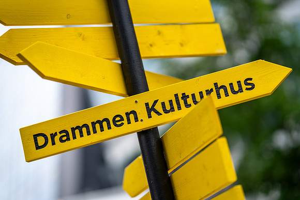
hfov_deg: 23.9
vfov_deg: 16.1
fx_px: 708
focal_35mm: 85
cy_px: 100
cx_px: 150
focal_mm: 85
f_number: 1.4
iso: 250
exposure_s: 1/800
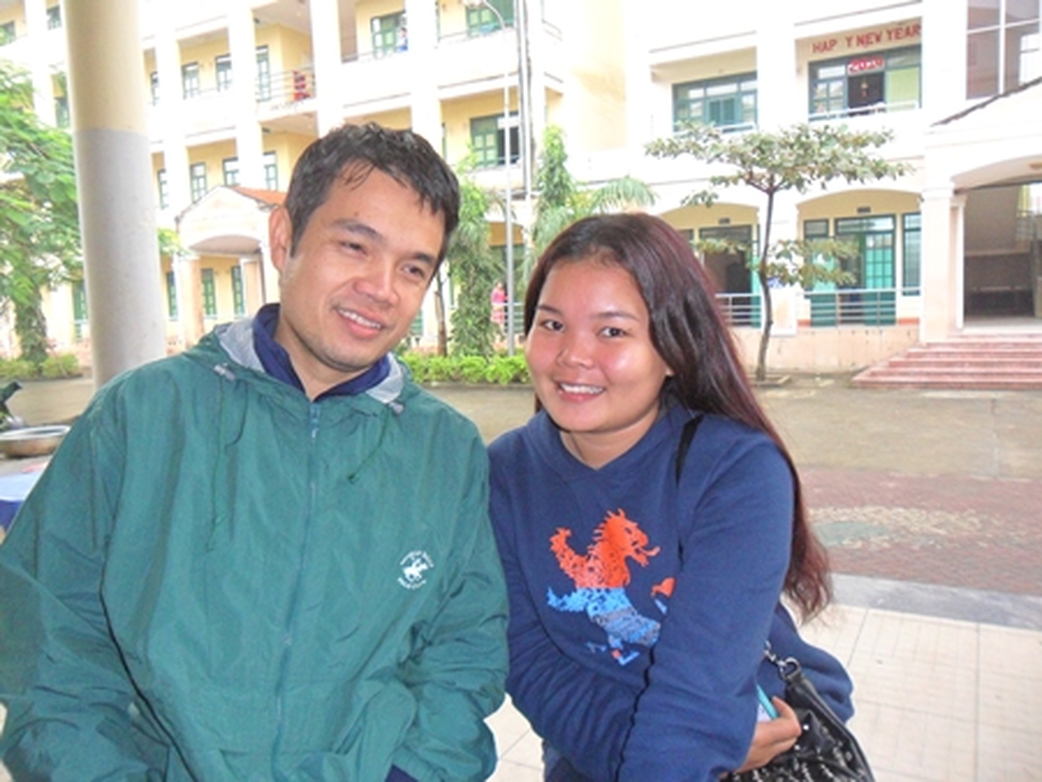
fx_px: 813
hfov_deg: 65.3
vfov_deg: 51.4
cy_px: 391
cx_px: 521
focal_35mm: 27
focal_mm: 4.9
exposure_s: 1/30
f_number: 3.5
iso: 400
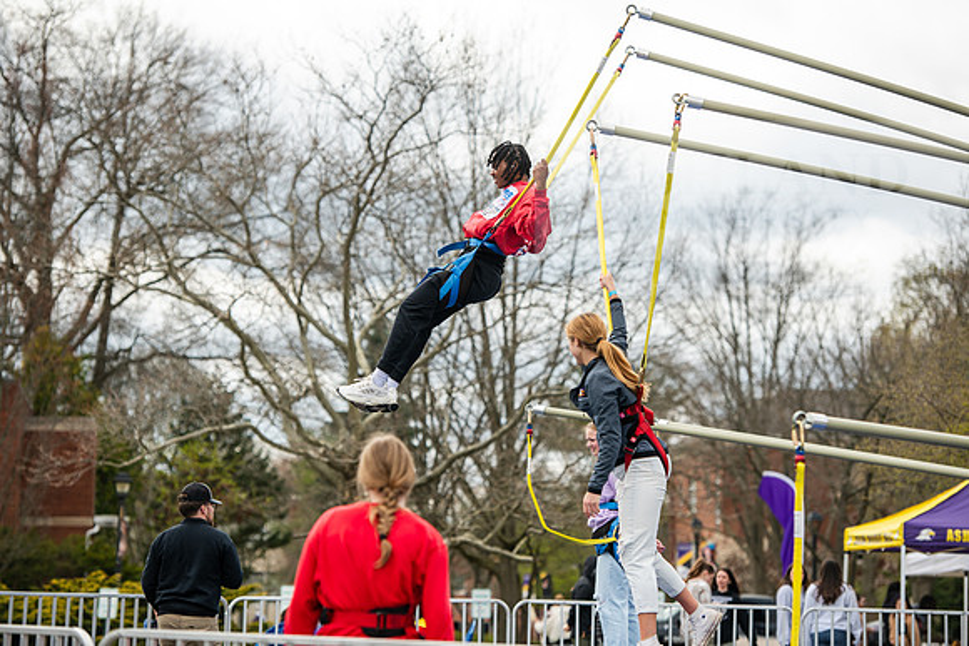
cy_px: 323
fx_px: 3284
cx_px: 484
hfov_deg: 16.8
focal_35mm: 122
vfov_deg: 11.2
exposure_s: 1/800
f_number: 3.5
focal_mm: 122
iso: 125
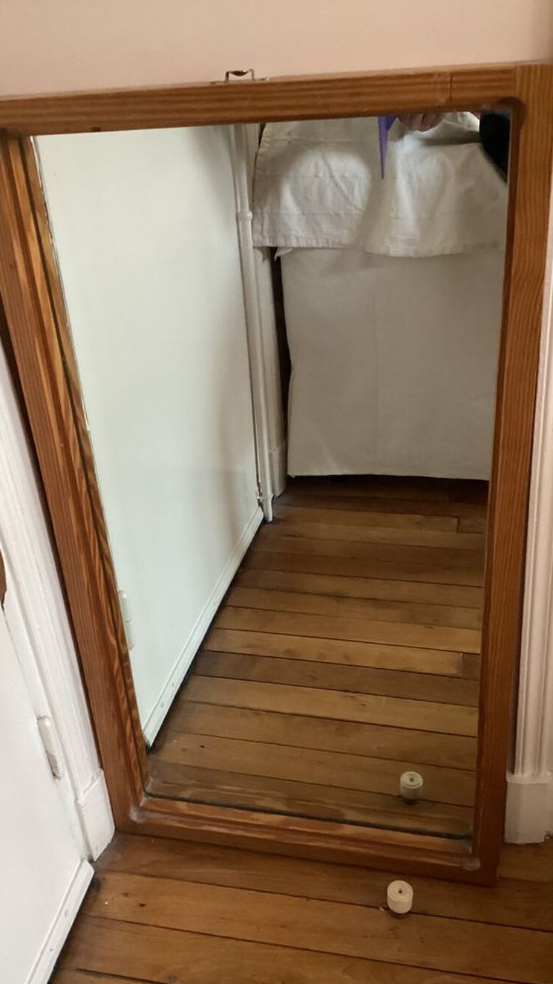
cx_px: 244
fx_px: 886
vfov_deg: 58.0
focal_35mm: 34
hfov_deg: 34.6
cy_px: 492
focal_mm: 3.3
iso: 320
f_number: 2.4
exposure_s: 1/30
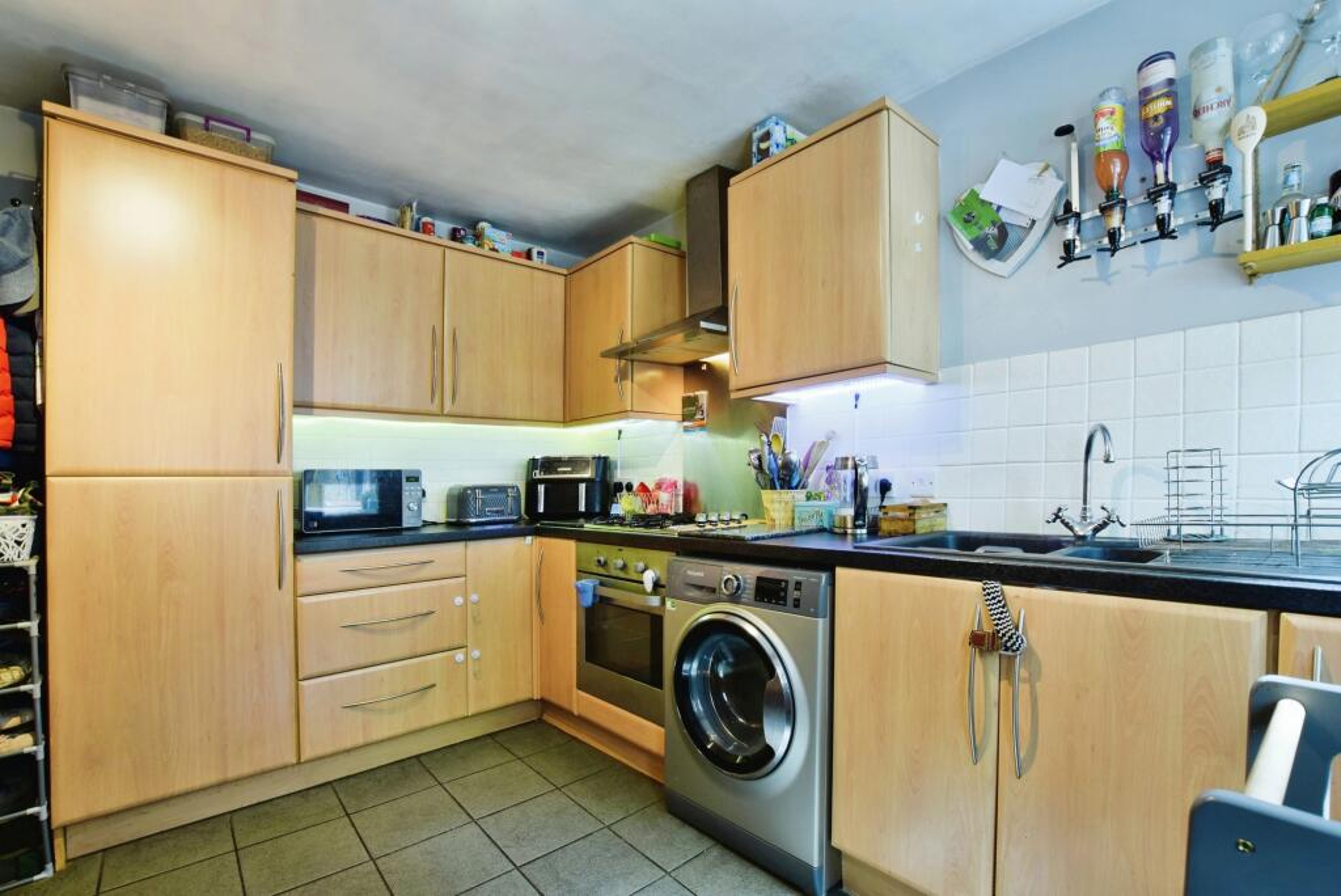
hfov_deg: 100.4
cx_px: 670
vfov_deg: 77.4
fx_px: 559
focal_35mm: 15
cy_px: 448
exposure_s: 1/6
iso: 400
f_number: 7.1
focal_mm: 10
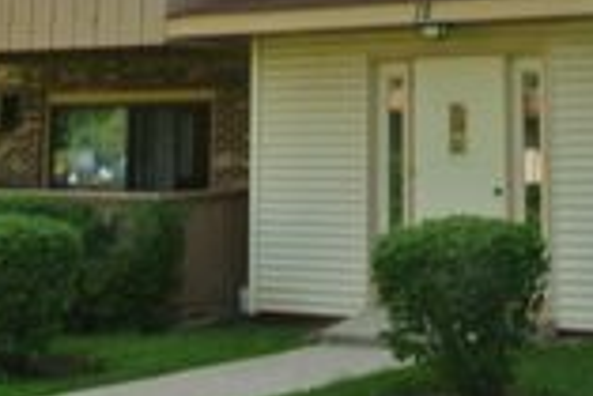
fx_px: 1418
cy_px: -160
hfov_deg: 23.6
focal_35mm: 86
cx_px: 347
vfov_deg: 15.0
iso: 400
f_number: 14
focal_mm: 10
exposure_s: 1/60
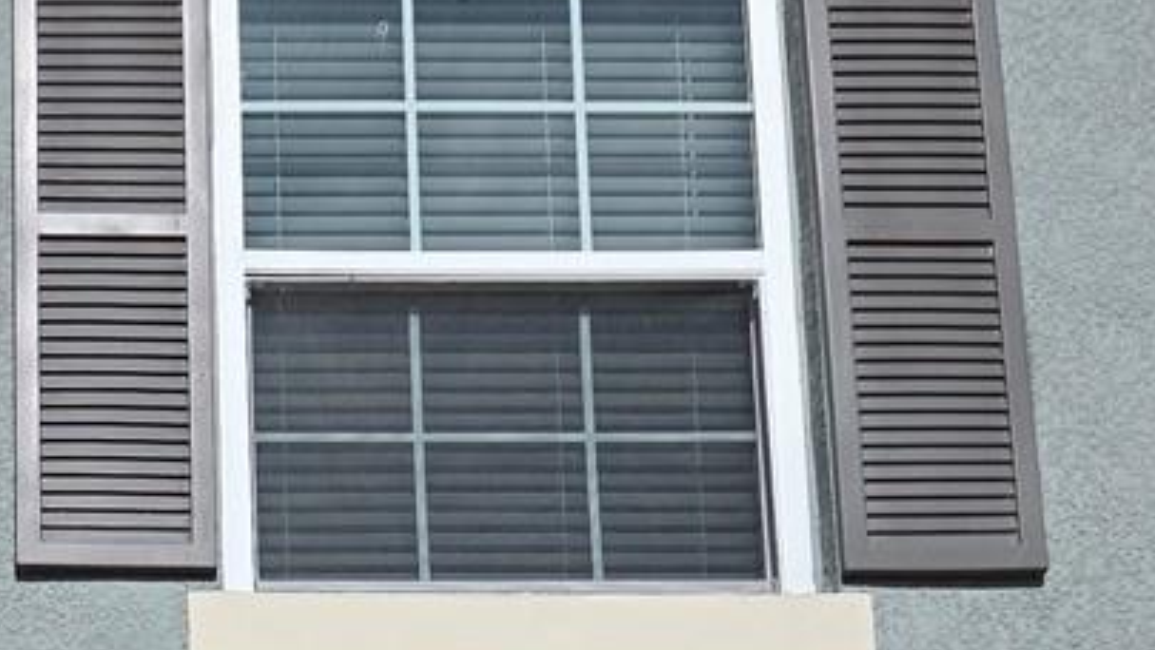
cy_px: 1337
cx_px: -91
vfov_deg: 11.0
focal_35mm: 99
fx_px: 3033
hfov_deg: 20.6
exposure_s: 1/5259
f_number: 1.8
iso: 25
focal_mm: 5.4
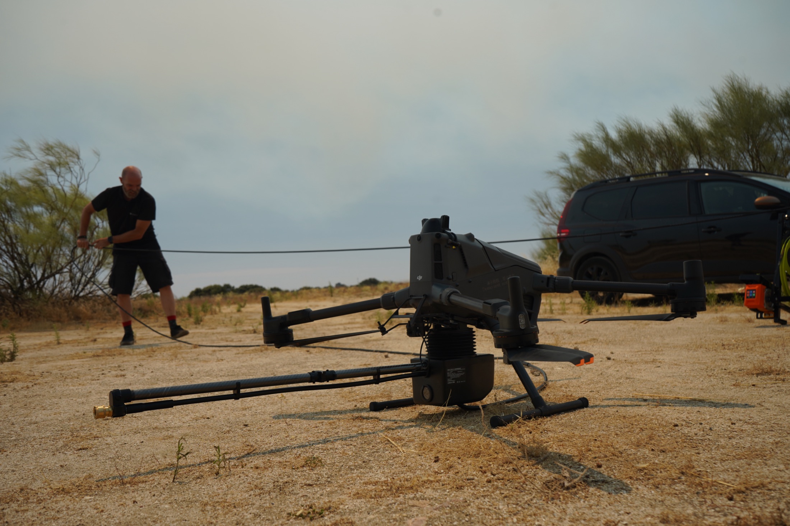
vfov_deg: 37.8
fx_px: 768
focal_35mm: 35
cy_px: 263
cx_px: 395
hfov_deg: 54.4
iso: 100
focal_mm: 35
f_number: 8
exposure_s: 1/320
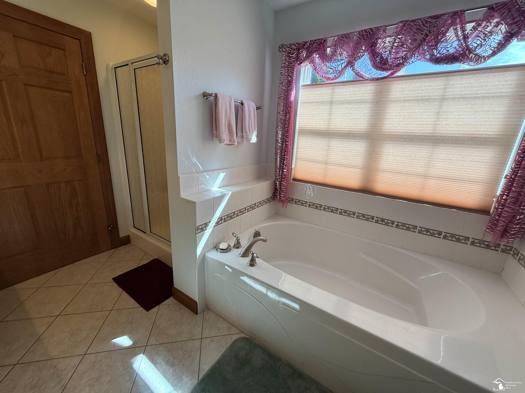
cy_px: 196
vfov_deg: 85.7
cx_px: 262
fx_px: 212
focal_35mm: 14
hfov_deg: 102.1
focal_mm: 2.22
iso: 64
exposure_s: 1/157
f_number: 2.2
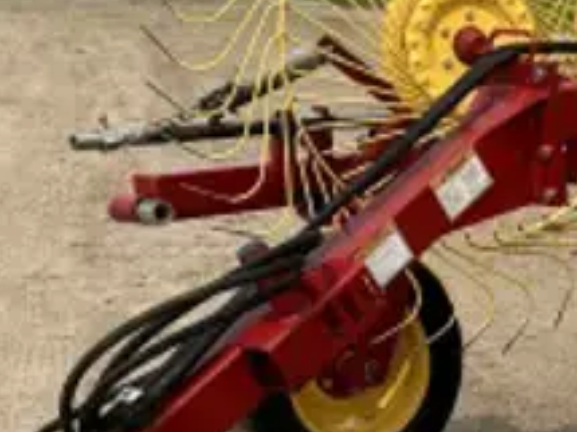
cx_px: 687
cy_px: 440
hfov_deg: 17.5
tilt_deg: -14.9
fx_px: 1783
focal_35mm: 107
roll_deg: +0.8
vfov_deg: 13.6
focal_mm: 6.86
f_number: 1.78
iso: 80
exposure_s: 1/5525
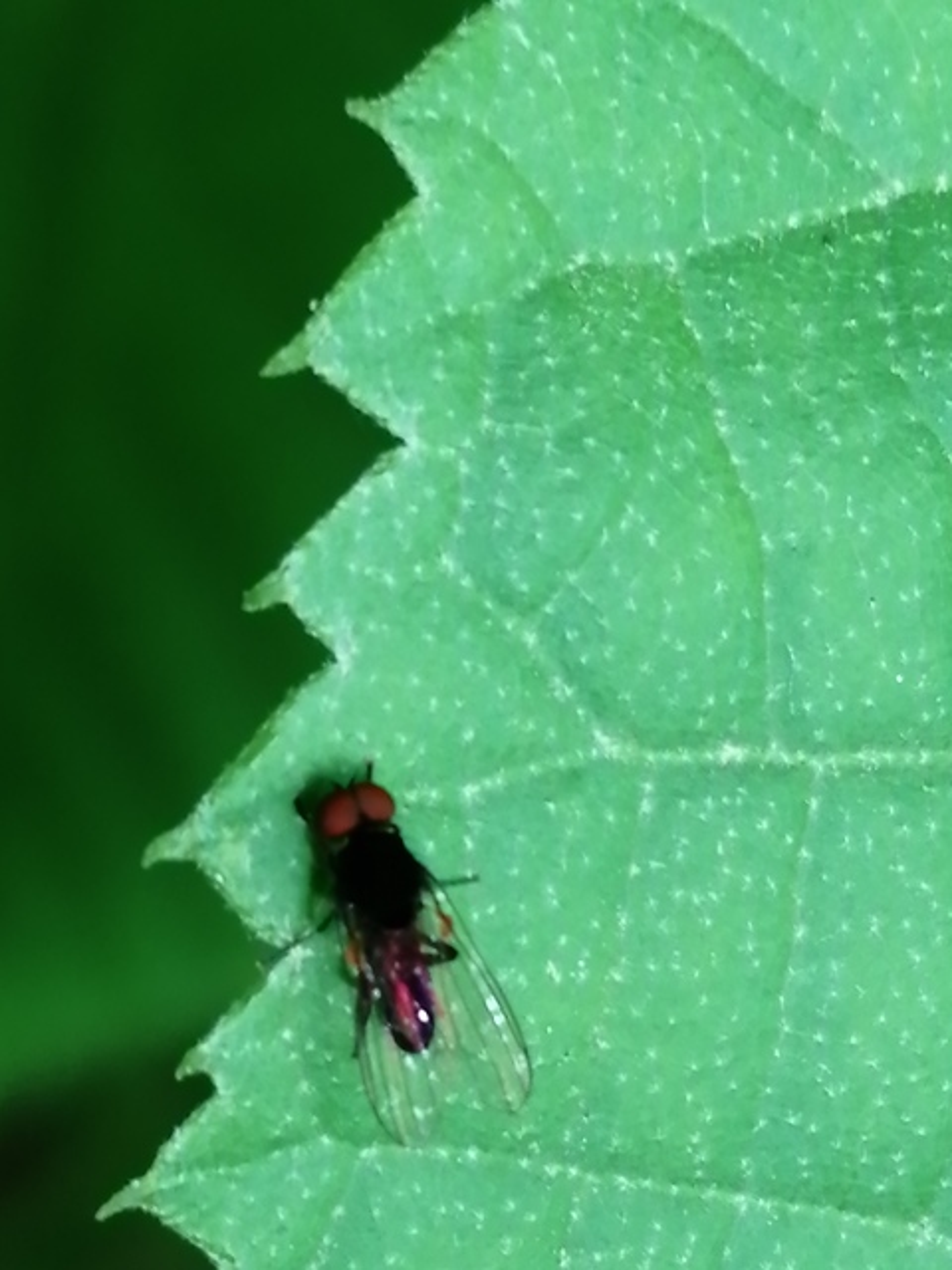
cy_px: 635
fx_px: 3814
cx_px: 476
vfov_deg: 18.9
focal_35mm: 104
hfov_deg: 14.2
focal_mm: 3.46
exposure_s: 1/60
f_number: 1.8
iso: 100
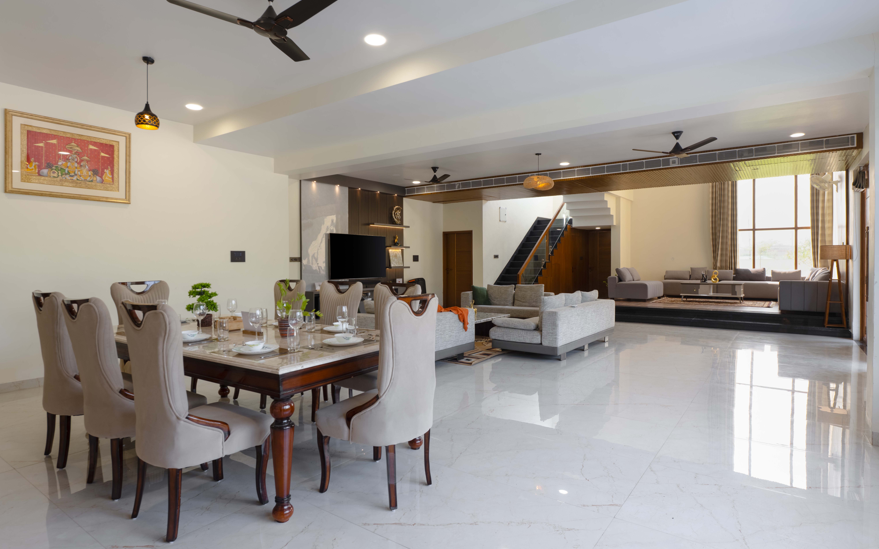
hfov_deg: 85.1
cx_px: 440
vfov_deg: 59.7
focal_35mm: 20
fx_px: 479
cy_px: 273
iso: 125
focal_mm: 19
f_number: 10
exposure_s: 1/50
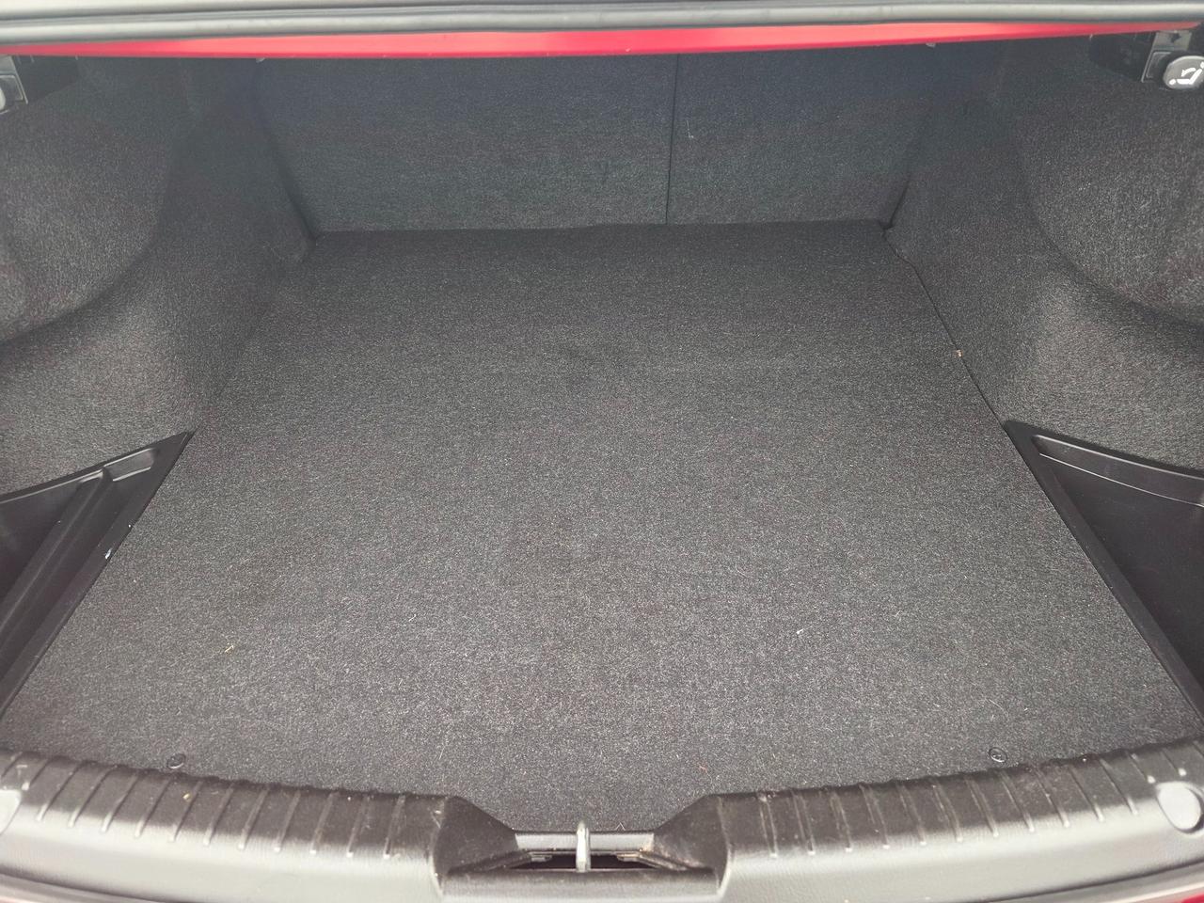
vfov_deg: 58.9
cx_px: 602
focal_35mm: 23
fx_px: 800
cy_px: 452
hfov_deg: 73.9
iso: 200
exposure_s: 1/120
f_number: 1.7
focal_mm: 6.3
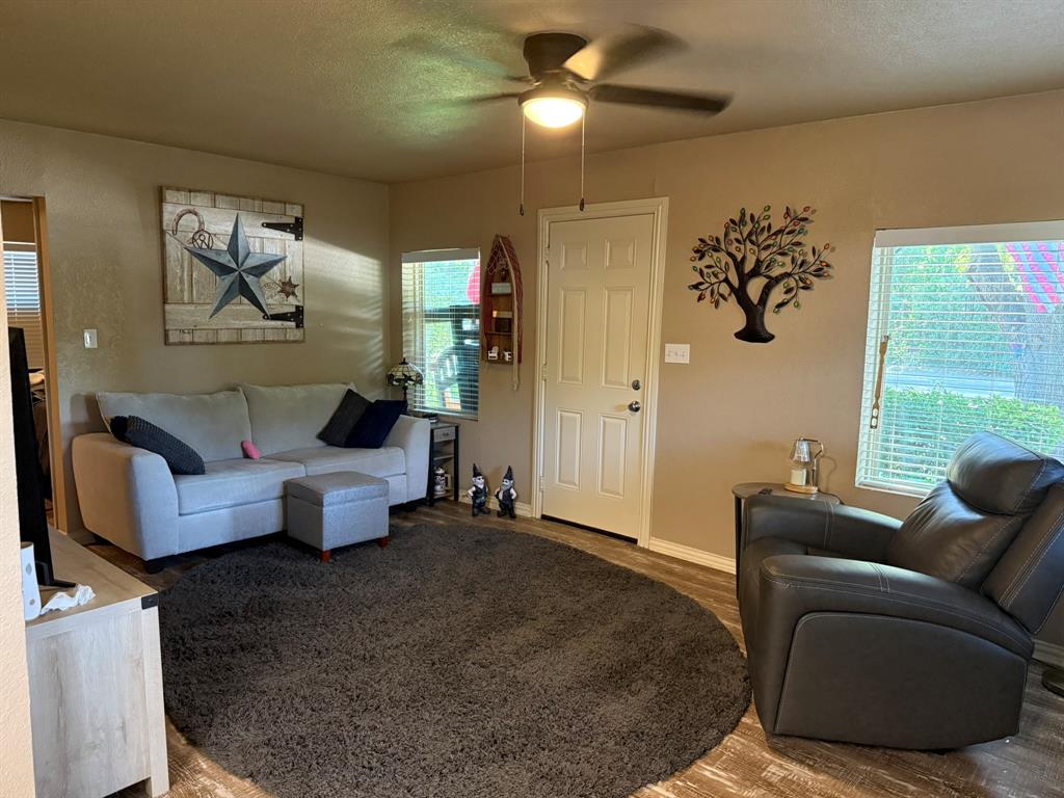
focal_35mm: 24
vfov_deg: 56.8
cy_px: 399
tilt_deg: -7.1
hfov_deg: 71.6
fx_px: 738
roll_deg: -1.2
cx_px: 532
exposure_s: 1/60
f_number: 1.78
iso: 800
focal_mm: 6.76
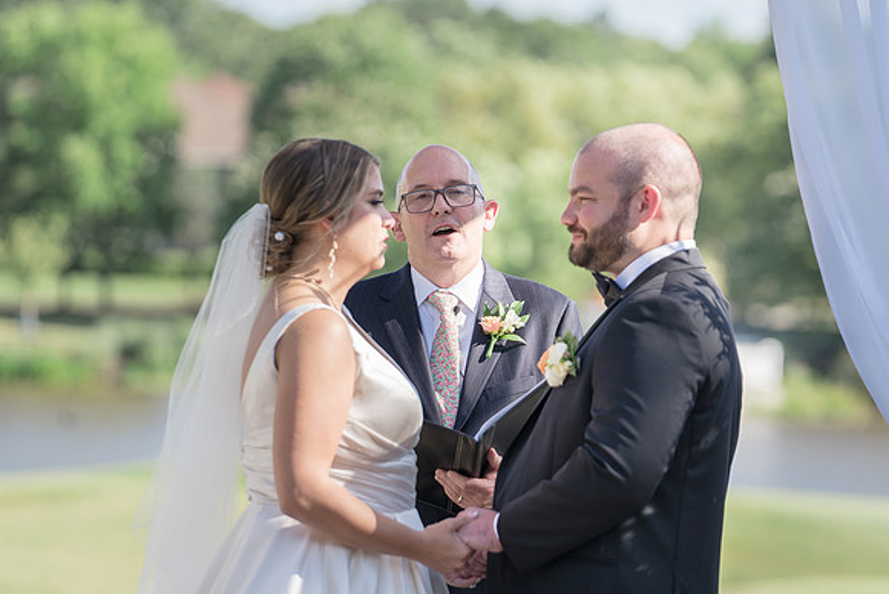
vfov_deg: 6.3
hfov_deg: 9.4
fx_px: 5417
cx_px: 459
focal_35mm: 219
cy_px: 299
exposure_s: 1/500
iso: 100
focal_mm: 200
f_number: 4
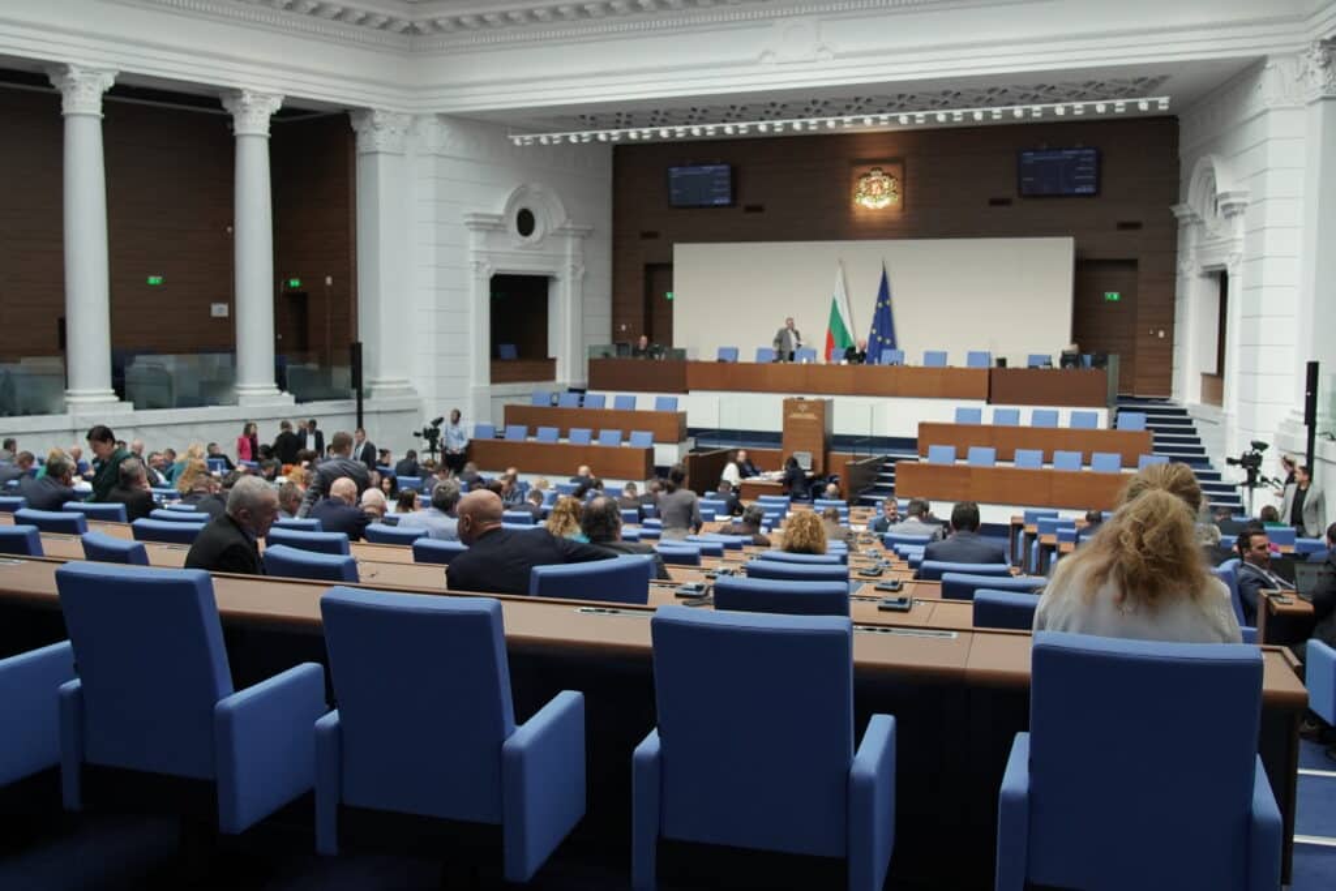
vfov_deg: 36.9
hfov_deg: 53.1
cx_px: 668
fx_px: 1336
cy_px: 446
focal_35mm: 36
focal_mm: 24
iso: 1000
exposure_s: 1/320
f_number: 4
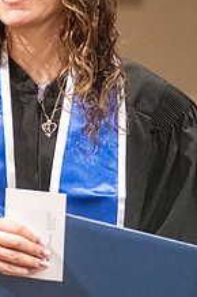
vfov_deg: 13.2
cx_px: -191
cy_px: 102
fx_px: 1274
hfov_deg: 8.4
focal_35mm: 155
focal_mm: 50
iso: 10000
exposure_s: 1/160
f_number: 1.8
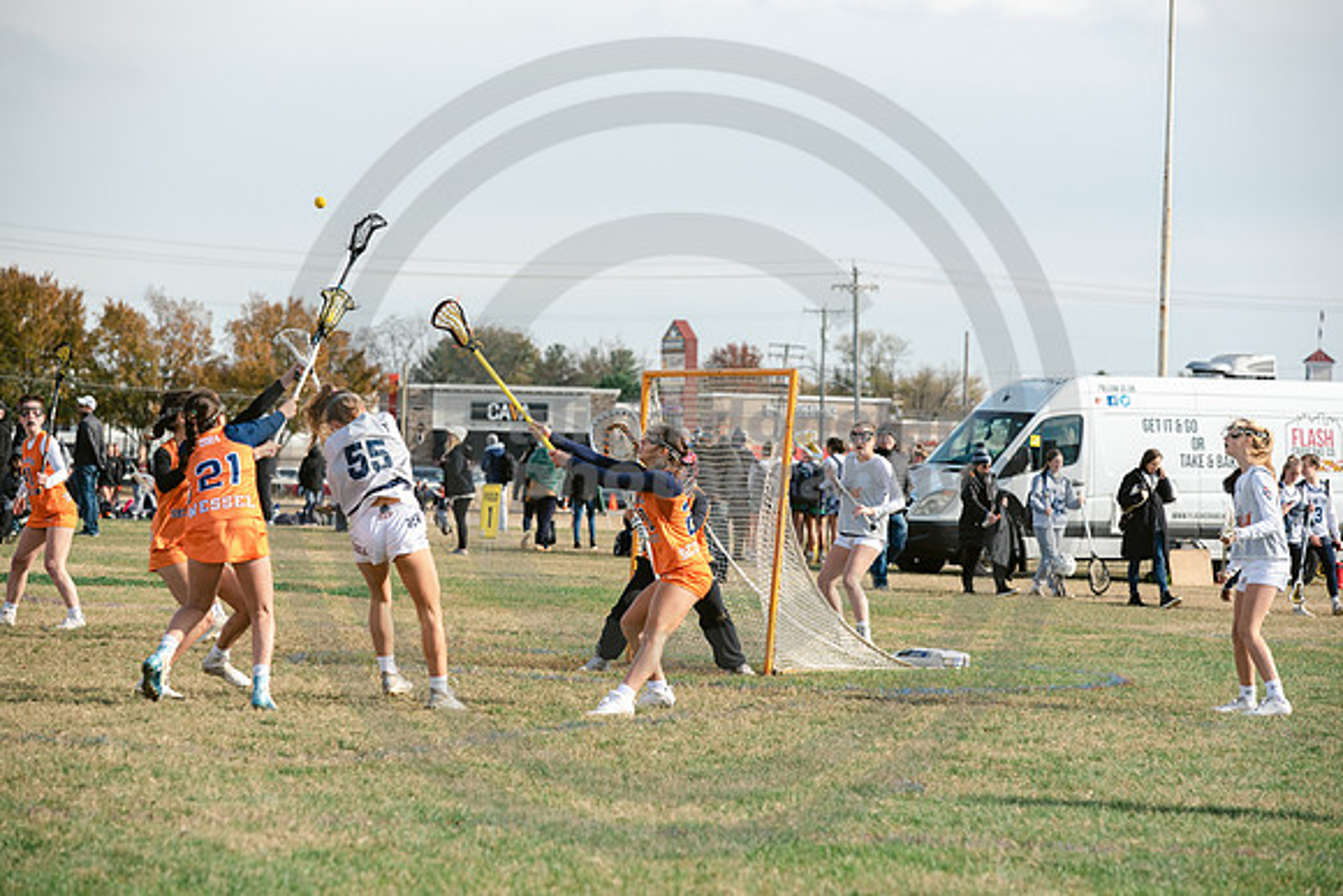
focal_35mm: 135
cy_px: 448
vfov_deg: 10.2
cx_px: 672
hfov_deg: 15.2
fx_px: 5037
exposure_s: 1/1600
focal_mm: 135
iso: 250
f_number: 5
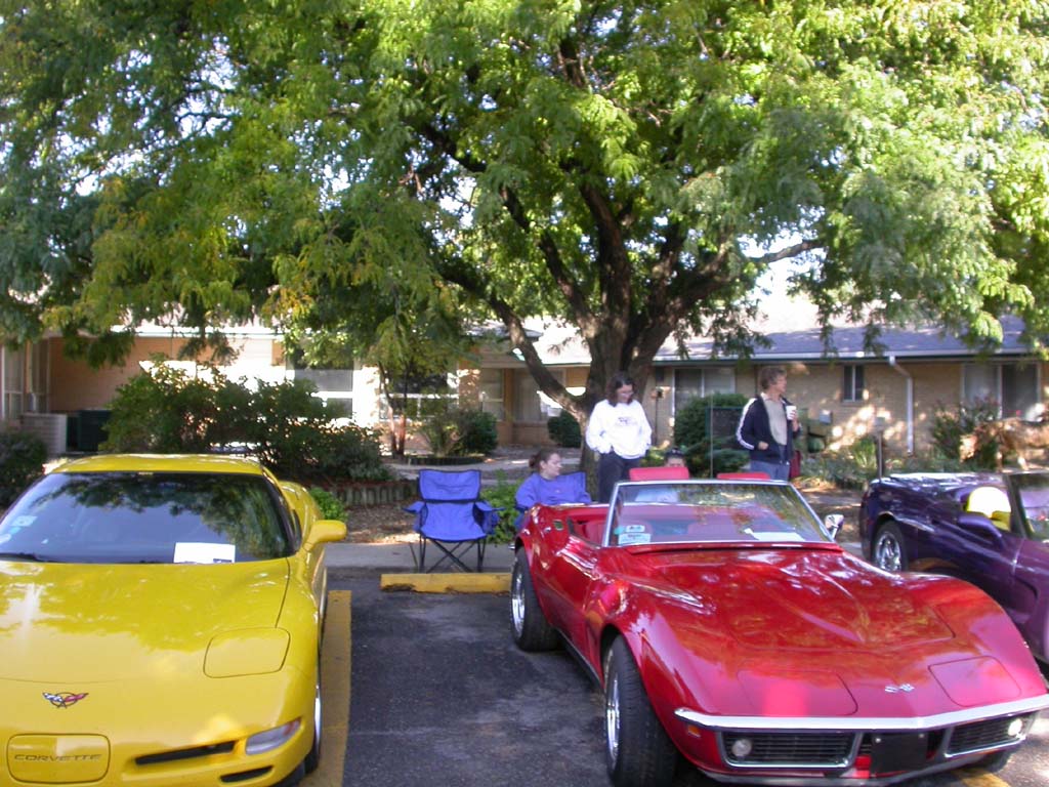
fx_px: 1152
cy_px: 394
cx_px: 524
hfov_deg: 49.0
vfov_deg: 37.7
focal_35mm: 38
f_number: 3.7
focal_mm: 7.85
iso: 100
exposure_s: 1/113
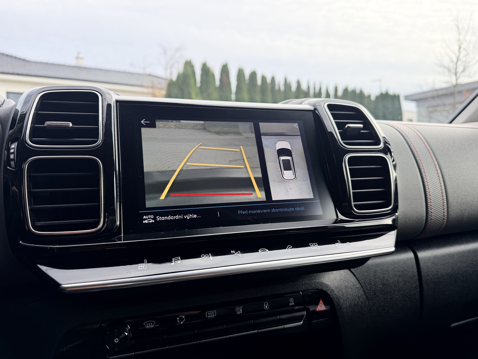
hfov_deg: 71.6
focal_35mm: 24
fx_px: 331
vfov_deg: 56.8
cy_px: 180
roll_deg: +0.6
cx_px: 239
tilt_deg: -4.6
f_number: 1.78
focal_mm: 6.76
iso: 100
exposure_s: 1/840
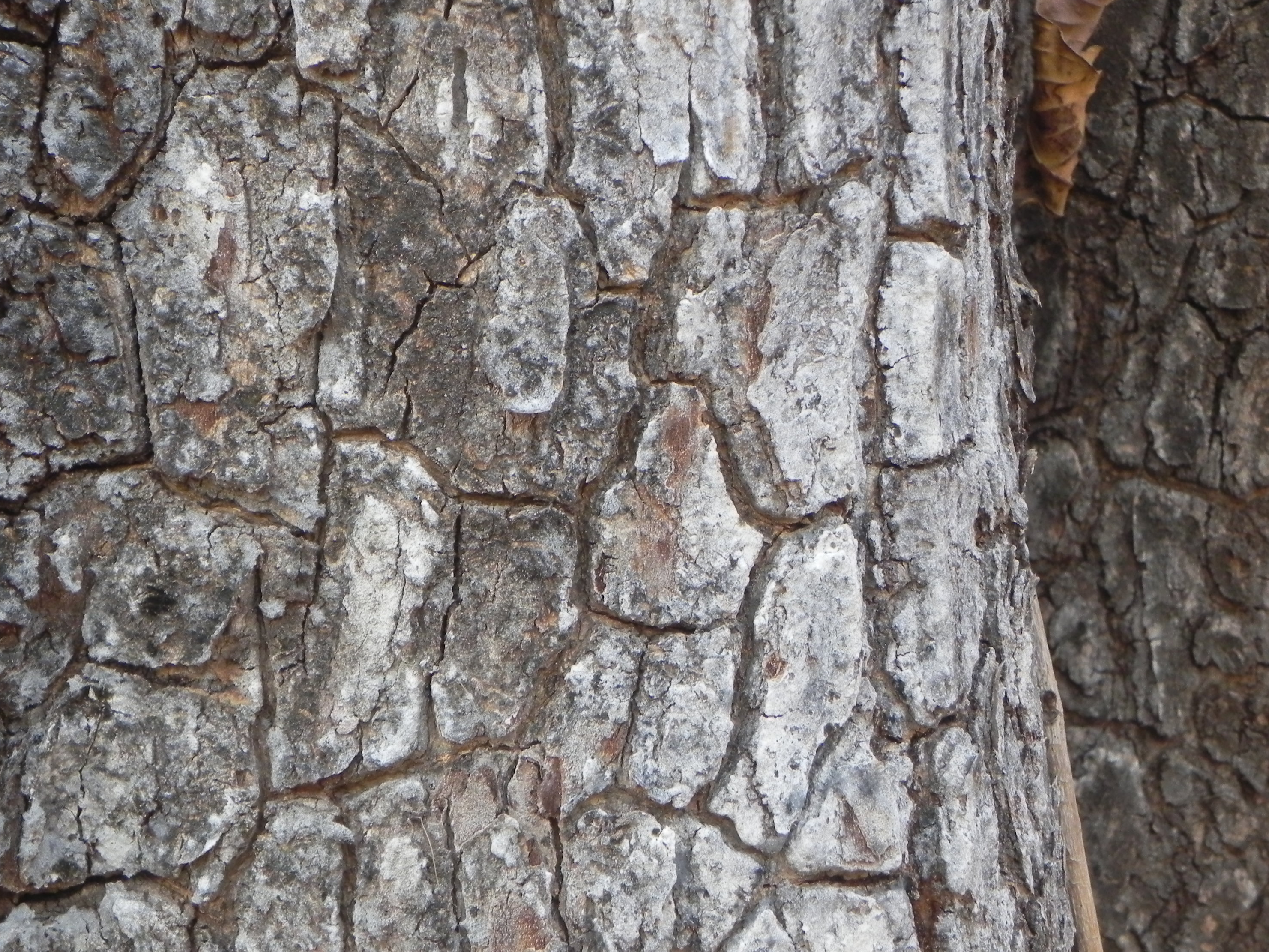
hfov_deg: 16.8
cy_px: 484
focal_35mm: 117
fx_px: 4289
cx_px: 563
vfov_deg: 12.7
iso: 341
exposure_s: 1/320
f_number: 4
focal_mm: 16.9
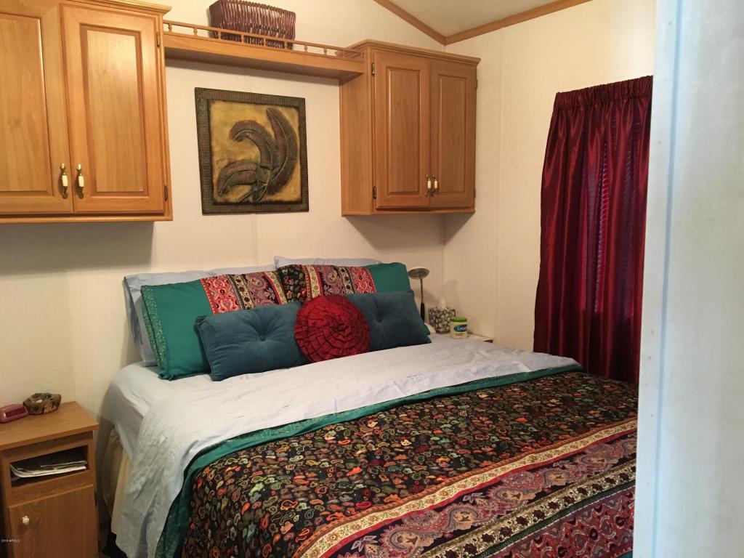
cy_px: 279
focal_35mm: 29
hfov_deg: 61.7
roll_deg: +2.4
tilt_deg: -5.8
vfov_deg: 48.2
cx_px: 372
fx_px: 623
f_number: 2.2
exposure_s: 1/20
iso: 200
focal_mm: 4.15
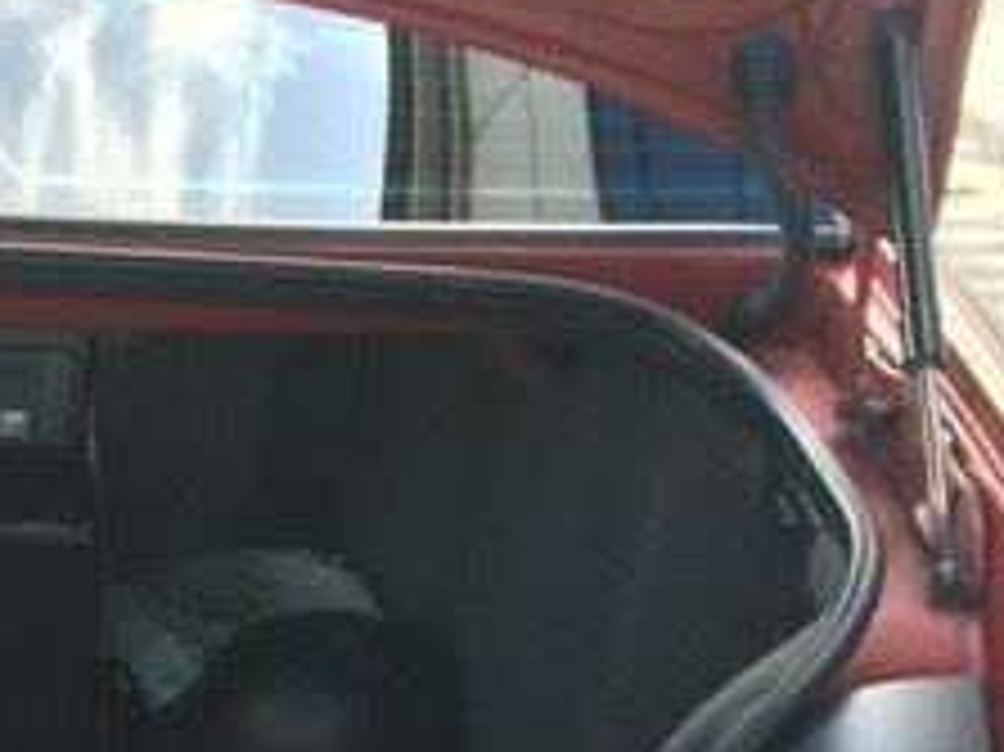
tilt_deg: -30.0
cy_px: 979
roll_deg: -3.8
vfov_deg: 16.2
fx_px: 2493
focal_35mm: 86
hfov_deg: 21.1
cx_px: -221
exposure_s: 1/100
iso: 64
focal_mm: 4.15
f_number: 2.2
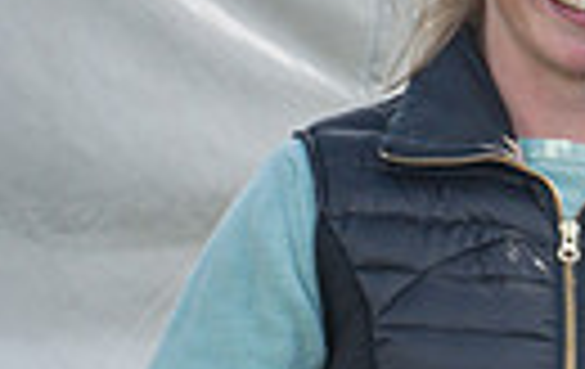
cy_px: 567
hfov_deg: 7.5
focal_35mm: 269
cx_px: 1079
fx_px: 4300
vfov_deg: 4.9
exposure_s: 1/60
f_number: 9
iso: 200
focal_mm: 34
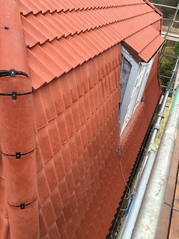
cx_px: 90
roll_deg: -9.9
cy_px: 120
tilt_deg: -33.6
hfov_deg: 48.2
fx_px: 200
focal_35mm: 29
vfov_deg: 61.7
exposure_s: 1/30
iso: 100
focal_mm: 4.15
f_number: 2.2
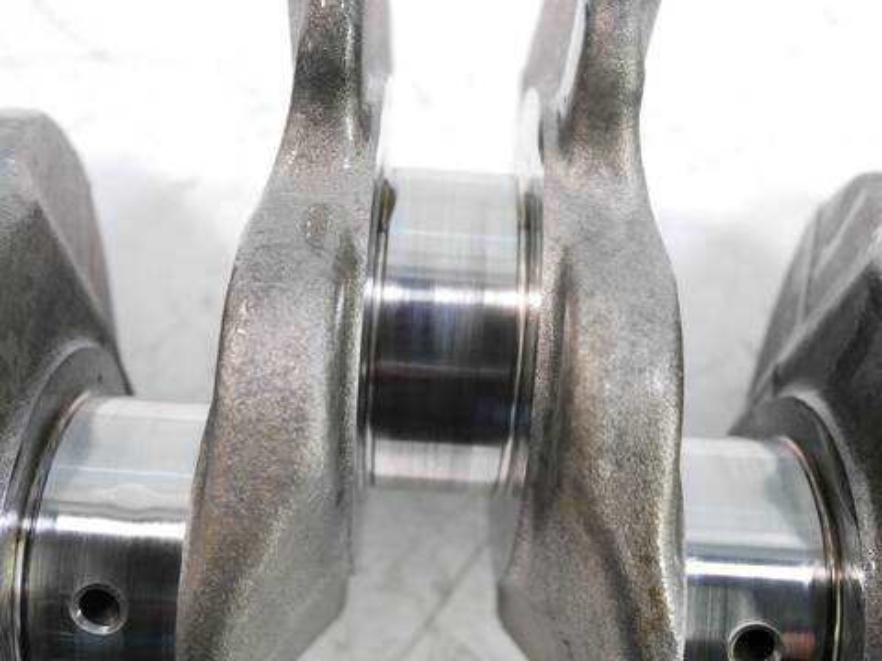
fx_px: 1019
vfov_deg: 36.0
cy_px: 330
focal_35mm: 40
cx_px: 441
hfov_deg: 46.8
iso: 3200
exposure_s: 1/100
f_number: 4.6
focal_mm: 20
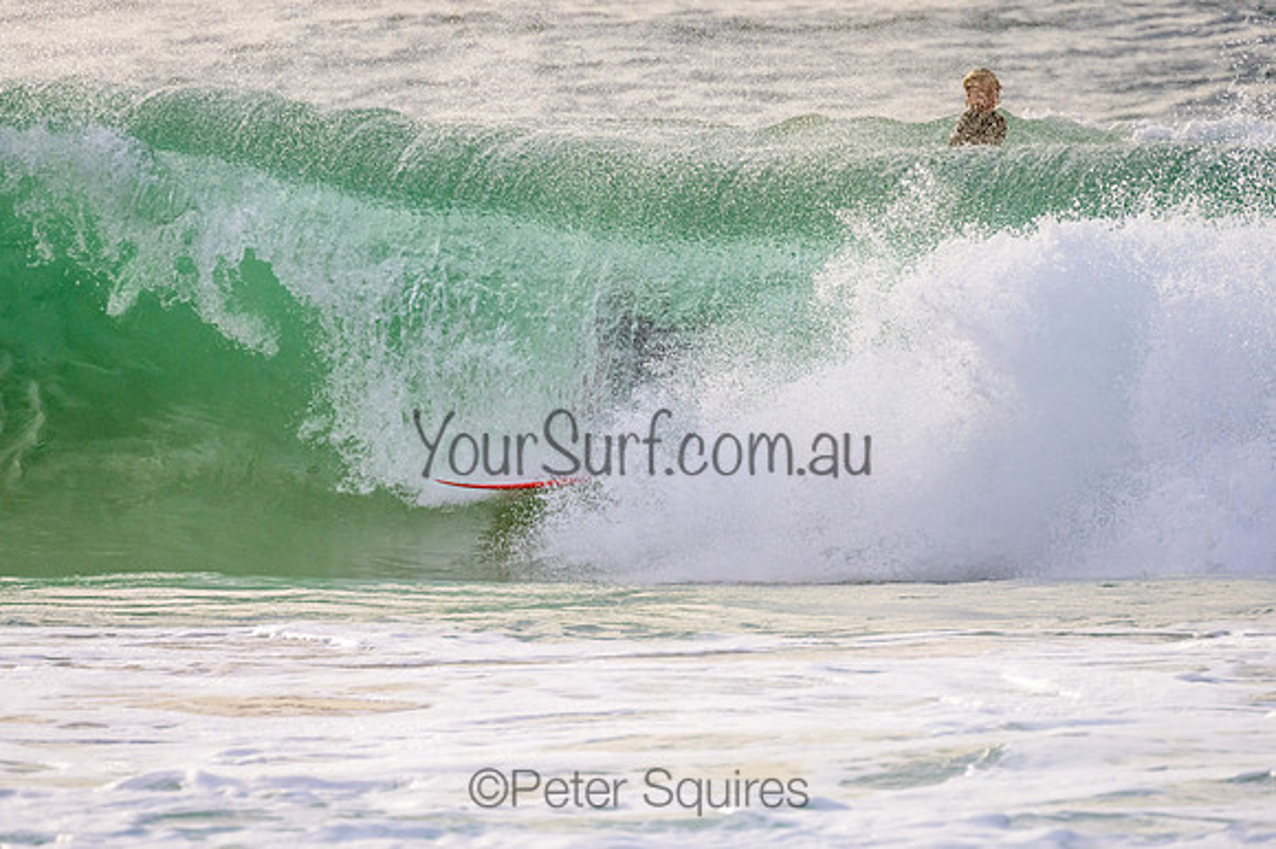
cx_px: 638
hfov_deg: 3.4
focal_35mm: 600
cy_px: 424
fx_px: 21254
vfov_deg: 2.3
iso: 450
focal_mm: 400
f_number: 5.6
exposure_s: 1/2500
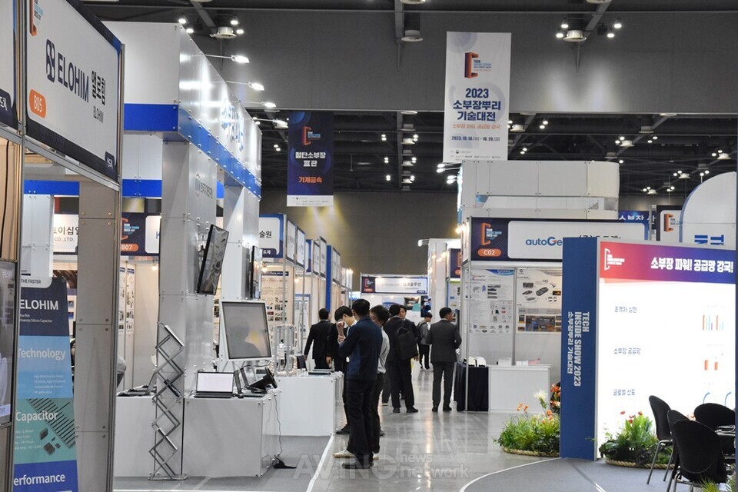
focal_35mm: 75
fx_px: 1537
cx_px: 369
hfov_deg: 27.0
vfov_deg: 18.2
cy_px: 246
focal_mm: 50
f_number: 7.1
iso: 3200
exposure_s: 1/200
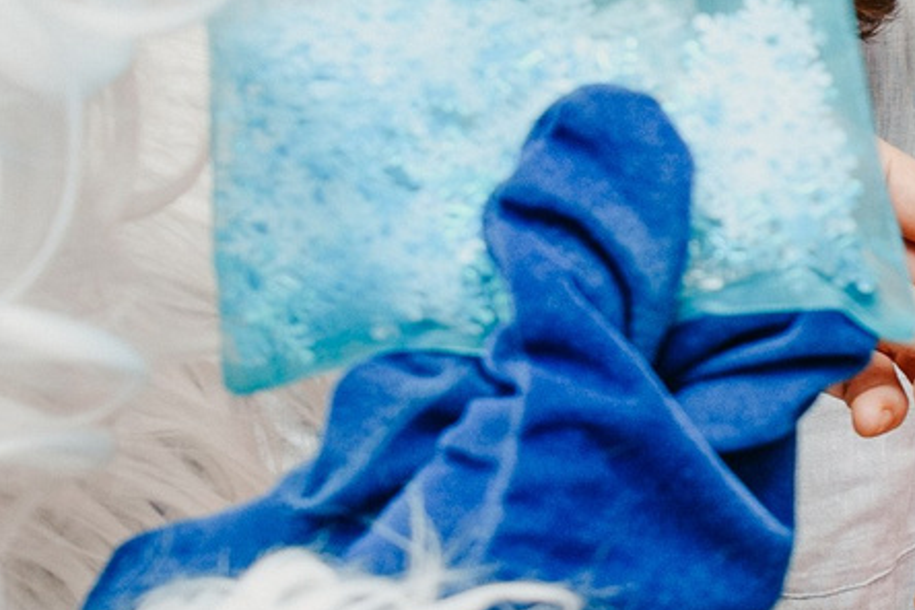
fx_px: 3812
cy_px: 304
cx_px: 1814
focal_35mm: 150
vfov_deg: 9.1
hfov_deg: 12.2
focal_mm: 26
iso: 250
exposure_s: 1/160
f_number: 4.5
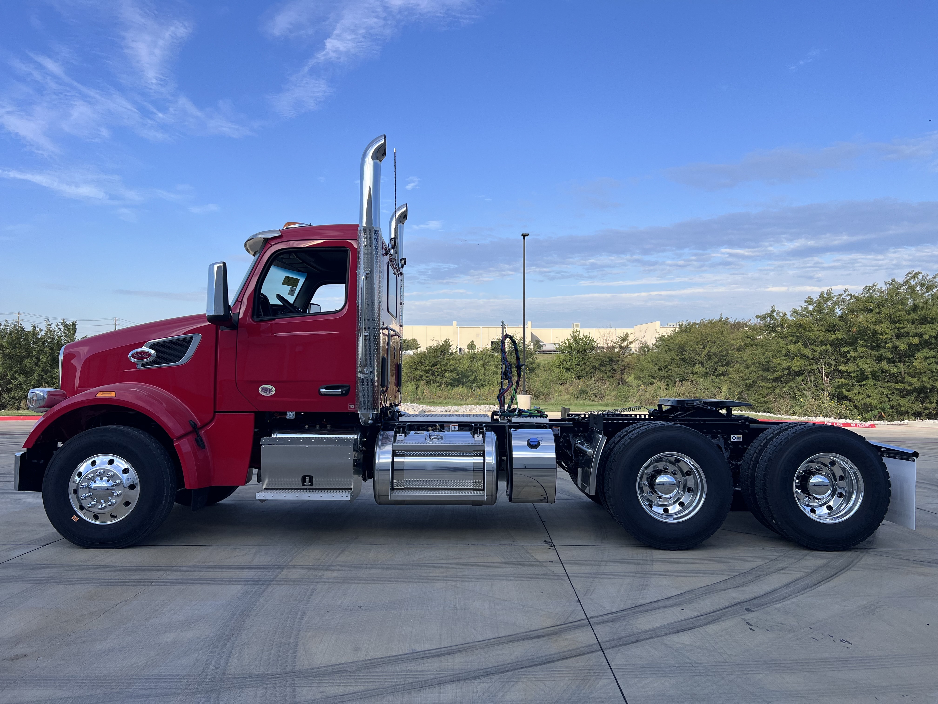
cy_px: 352
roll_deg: +0.1
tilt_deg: +0.2
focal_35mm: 26
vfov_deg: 53.1
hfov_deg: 67.3
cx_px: 469
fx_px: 705
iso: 50
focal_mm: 5.7
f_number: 1.5
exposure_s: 1/2695
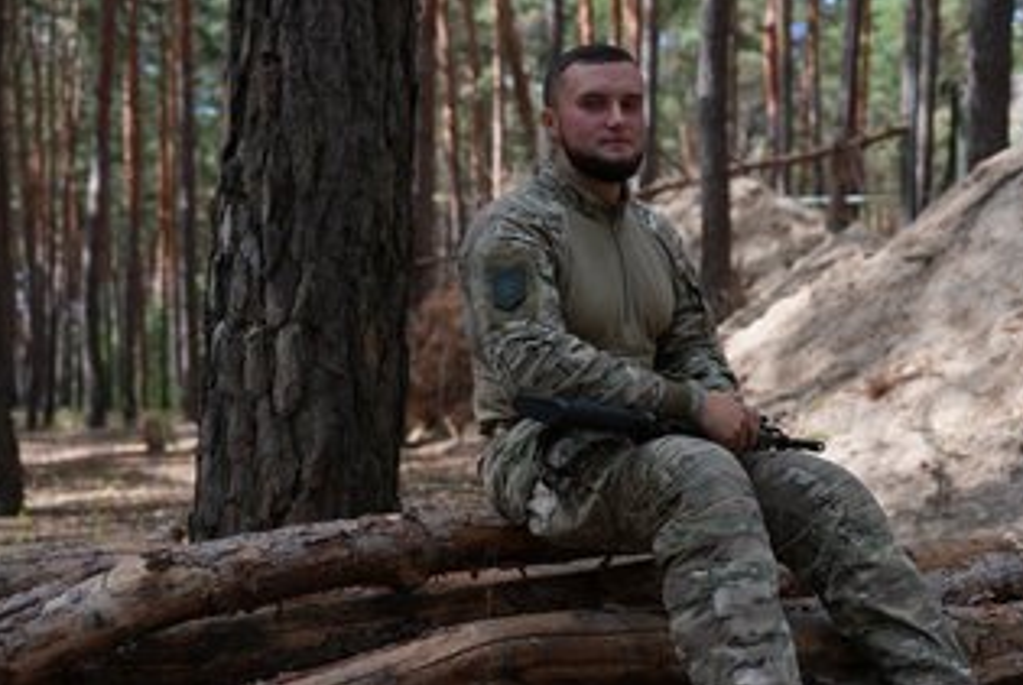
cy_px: 404
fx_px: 1480
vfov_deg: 26.0
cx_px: 630
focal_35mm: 52
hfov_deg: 37.9
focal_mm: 41
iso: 100
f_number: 3.2
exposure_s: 1/500
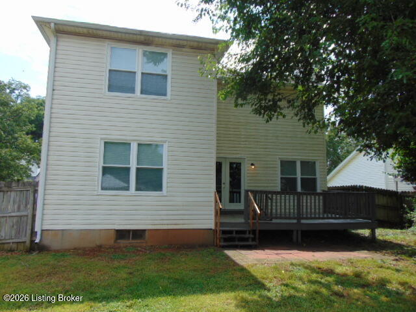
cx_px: 208
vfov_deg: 54.9
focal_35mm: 25
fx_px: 300
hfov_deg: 69.4
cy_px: 156
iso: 80
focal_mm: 4.5
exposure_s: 1/800
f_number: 3
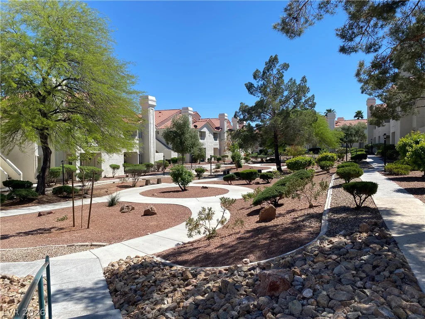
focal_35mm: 26
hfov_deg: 67.3
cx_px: 212
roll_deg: -0.2
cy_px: 160
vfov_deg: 53.1
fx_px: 319
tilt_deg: -2.6
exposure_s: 1/3040
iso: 32
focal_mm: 4.25
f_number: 1.8
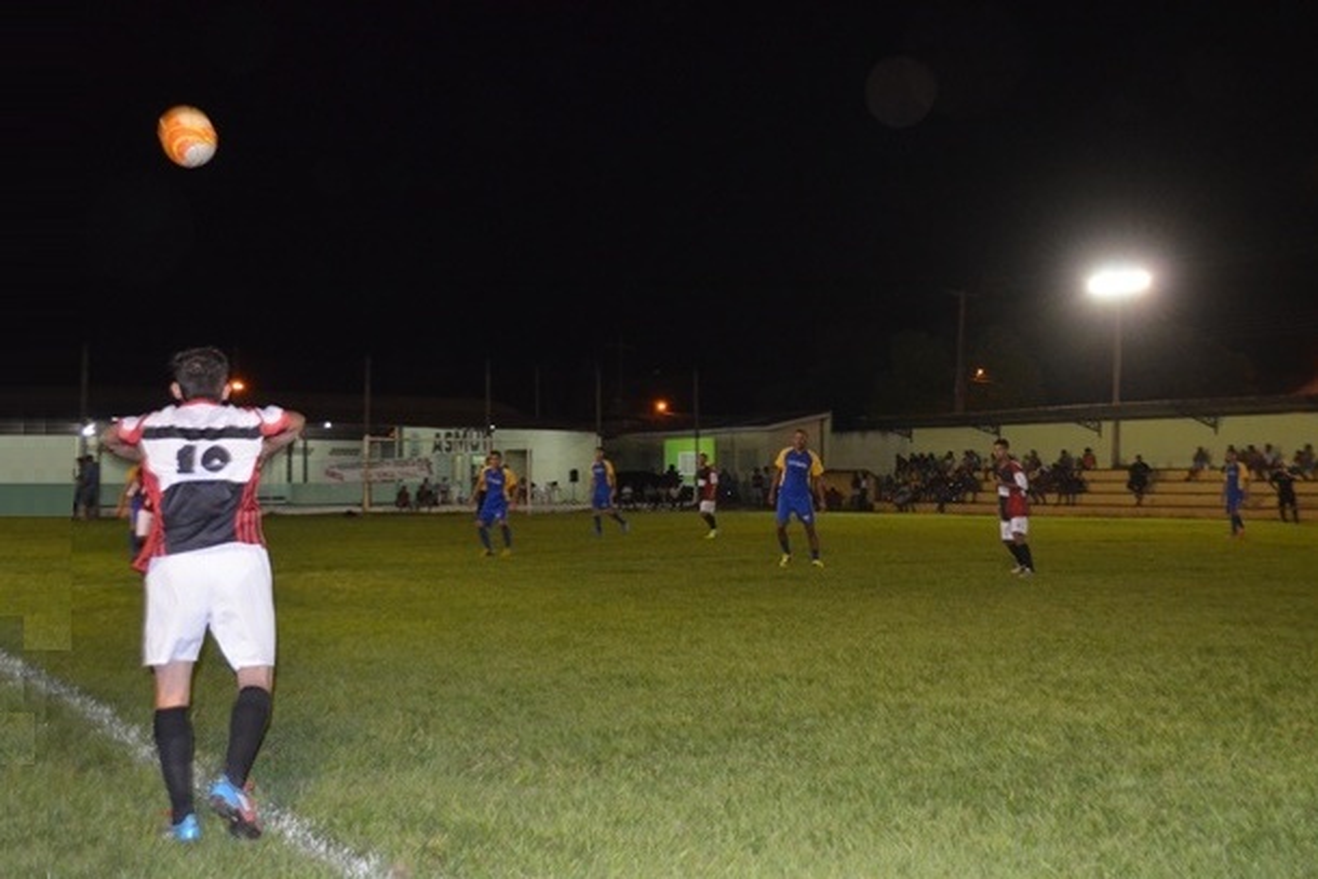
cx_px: 659
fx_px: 1208
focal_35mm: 33
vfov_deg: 40.0
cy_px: 440
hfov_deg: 57.2
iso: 2800
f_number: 4
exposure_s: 1/60
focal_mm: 22
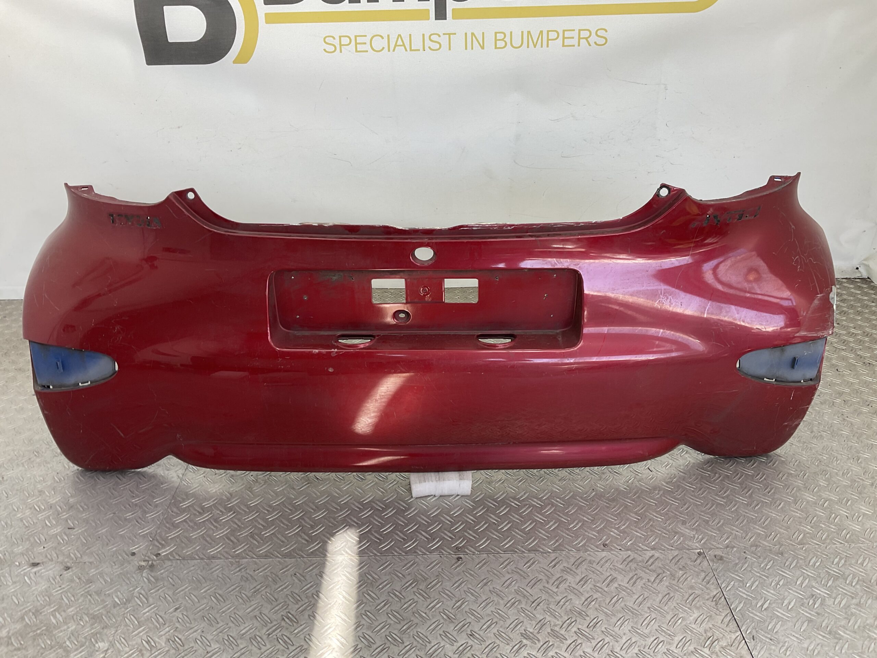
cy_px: 329
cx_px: 438
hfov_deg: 61.7
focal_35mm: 29
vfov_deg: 48.2
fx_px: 735
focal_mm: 3
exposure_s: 1/100
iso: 16
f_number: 1.8
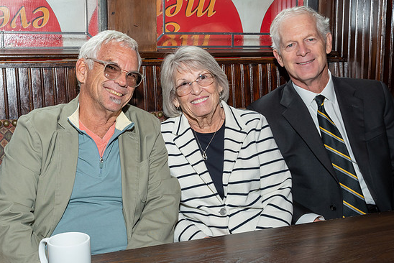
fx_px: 493
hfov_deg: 43.4
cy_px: 134
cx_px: 161
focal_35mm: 45
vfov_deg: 29.9
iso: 400
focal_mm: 20
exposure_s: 1/250
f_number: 8
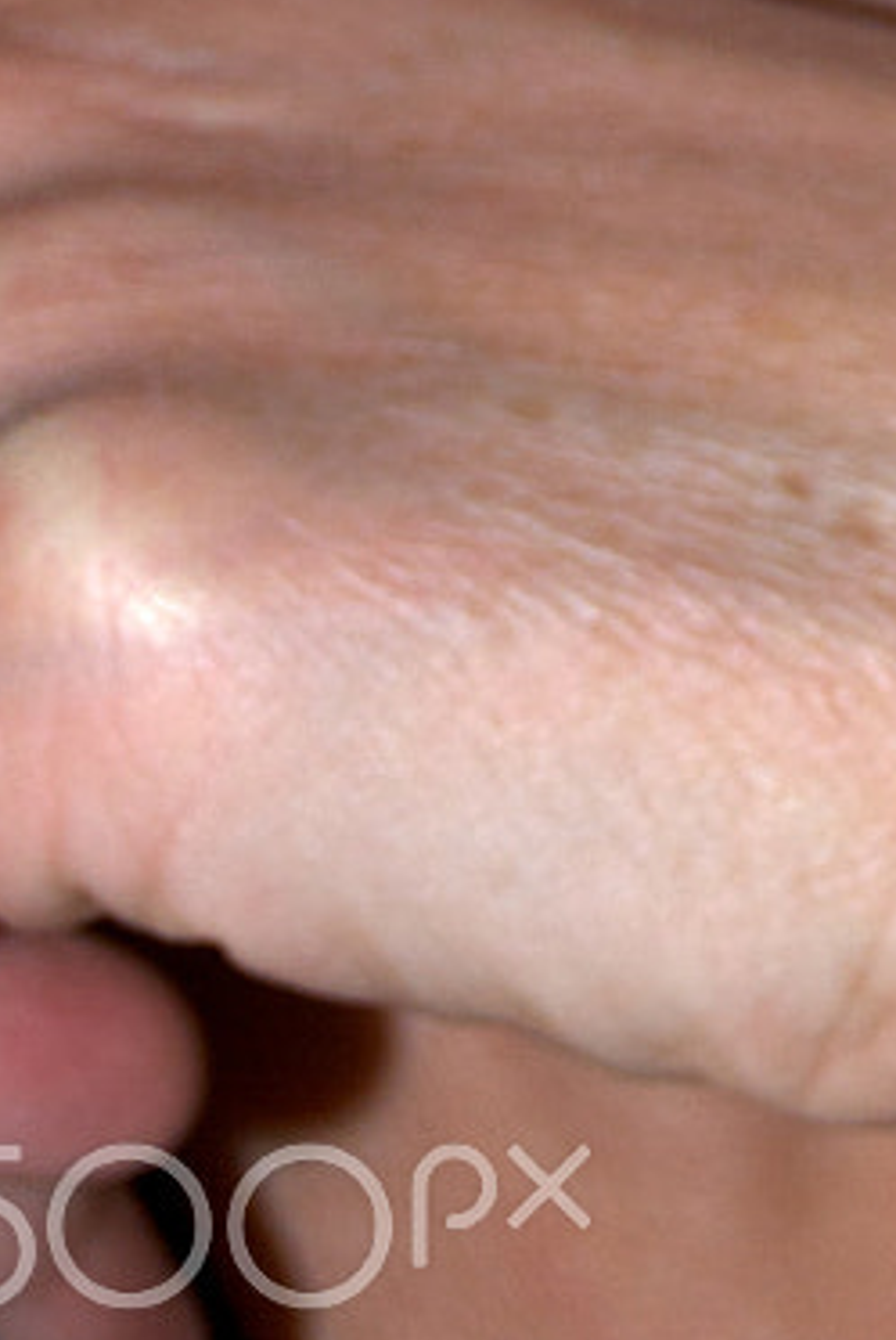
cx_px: 1625
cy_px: -1182
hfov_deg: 3.9
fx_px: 13221
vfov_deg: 5.7
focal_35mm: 355
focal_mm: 55
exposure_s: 1/100
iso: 100
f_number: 5.6
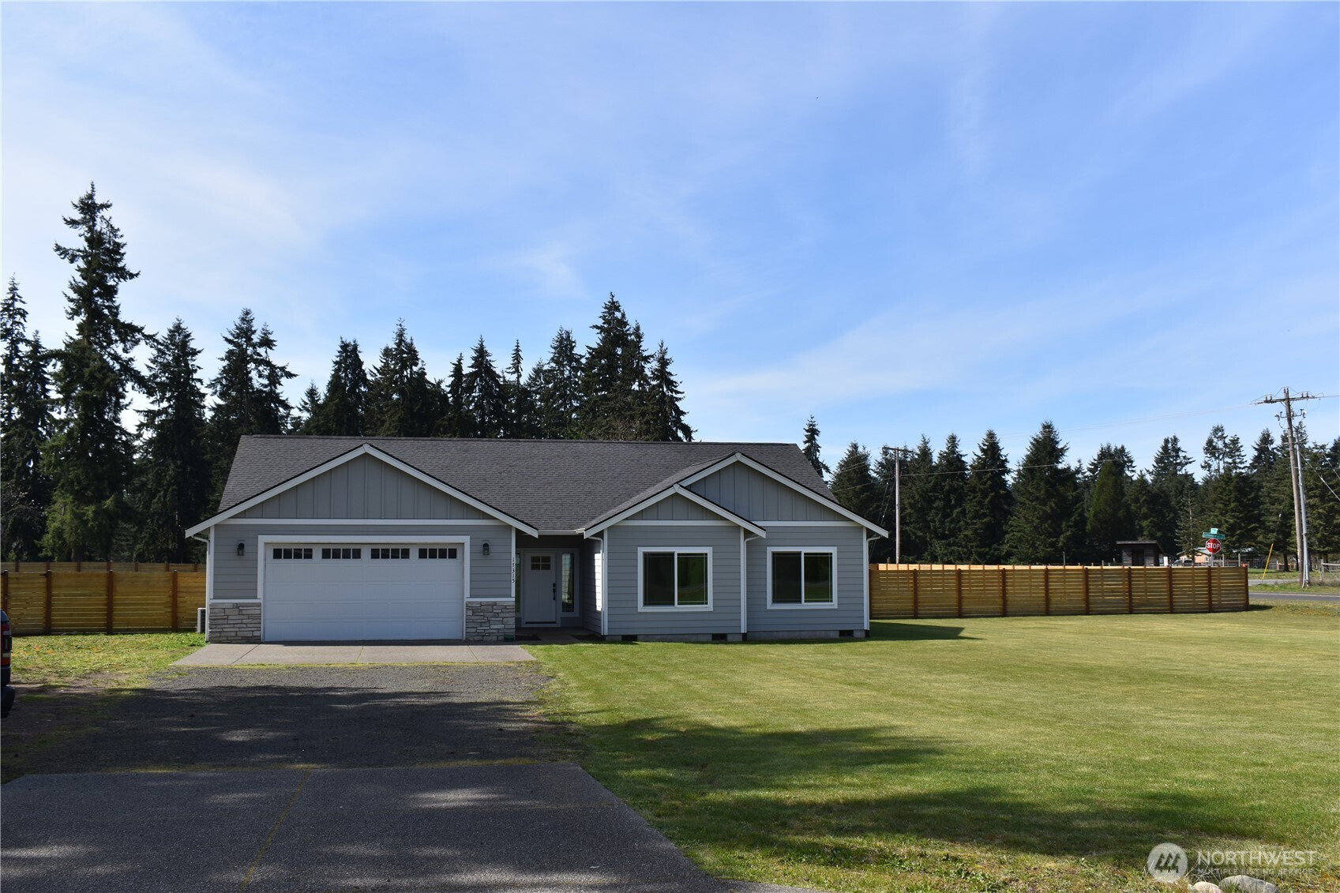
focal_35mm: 34
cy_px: 446
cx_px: 670
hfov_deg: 55.1
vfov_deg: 38.4
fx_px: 1284
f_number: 8
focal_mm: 23
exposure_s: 1/250
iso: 100
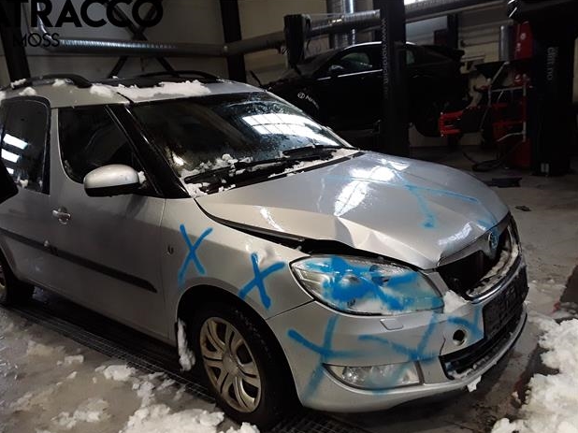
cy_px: 220
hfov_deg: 61.7
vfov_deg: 48.2
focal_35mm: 29
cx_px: 282
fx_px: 484
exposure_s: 1/50
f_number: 1.9
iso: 200
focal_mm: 2.91
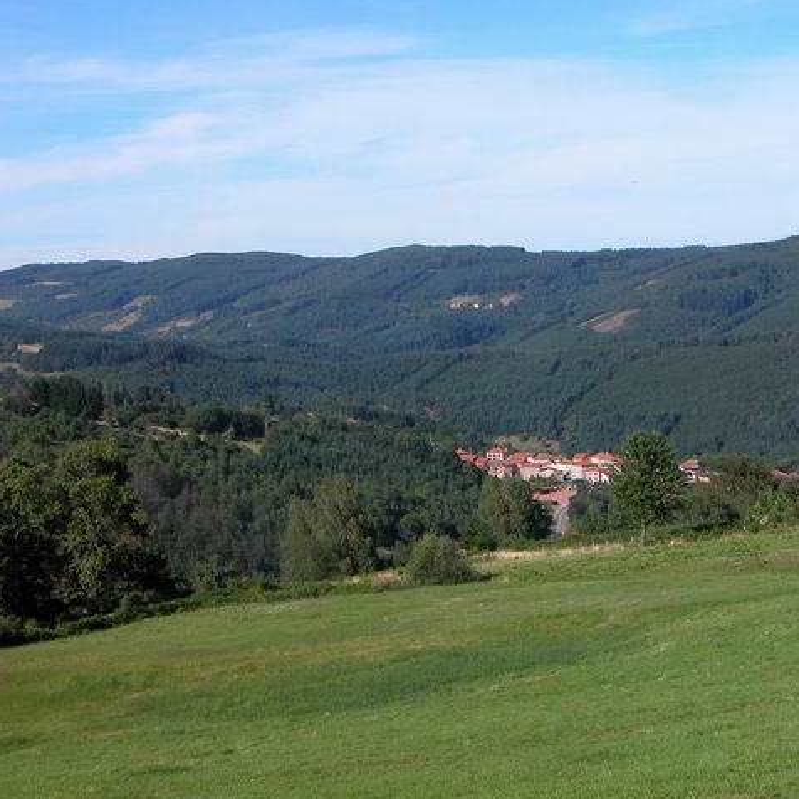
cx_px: 534
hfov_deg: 24.9
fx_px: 1802
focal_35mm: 69
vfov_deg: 25.0
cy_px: 398
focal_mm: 14.7
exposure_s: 1/286
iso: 100
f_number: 6.3
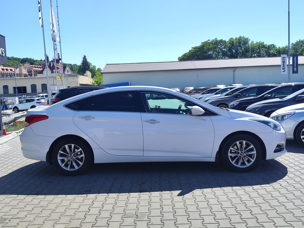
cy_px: 114
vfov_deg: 58.9
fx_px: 202
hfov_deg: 73.9
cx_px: 152
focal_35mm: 23
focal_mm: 7.01
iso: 50
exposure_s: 1/577
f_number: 1.69
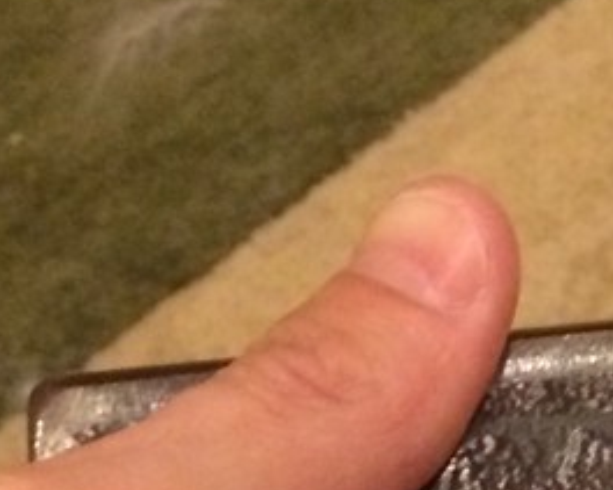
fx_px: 2630
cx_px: 1228
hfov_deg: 11.9
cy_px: 879
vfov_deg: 10.1
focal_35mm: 145
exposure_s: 1/15
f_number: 2.2
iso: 320
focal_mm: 4.12
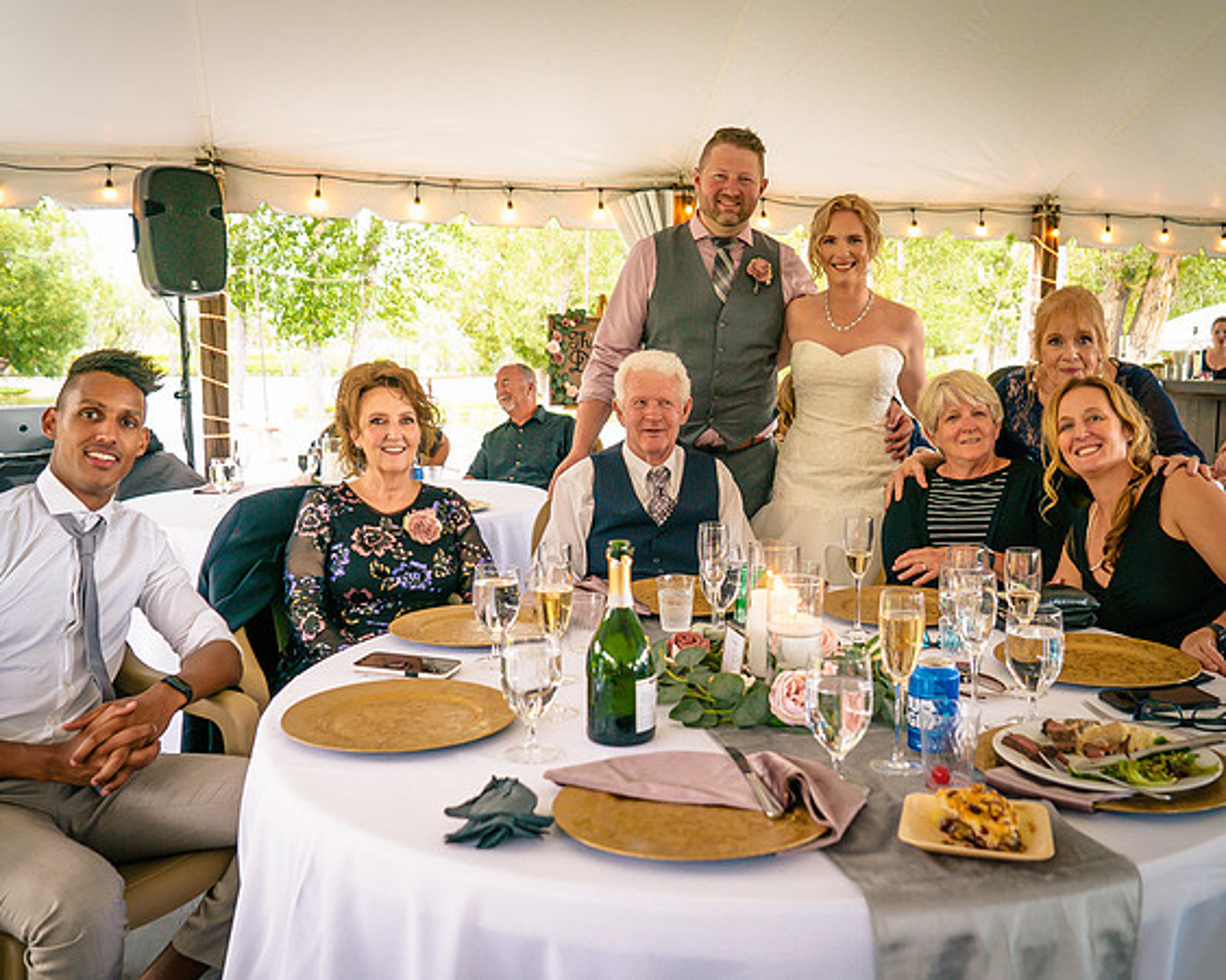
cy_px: 500
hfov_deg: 56.8
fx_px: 1130
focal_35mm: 31
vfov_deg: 46.9
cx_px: 681
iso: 200
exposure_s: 1/60
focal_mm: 26
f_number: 4
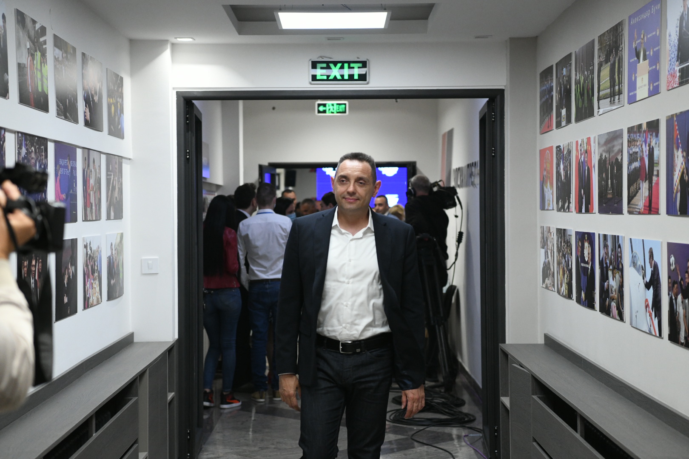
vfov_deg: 19.5
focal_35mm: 70
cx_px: 344
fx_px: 1340
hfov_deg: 28.8
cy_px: 230
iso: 4000
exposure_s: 1/400
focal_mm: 70
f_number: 4
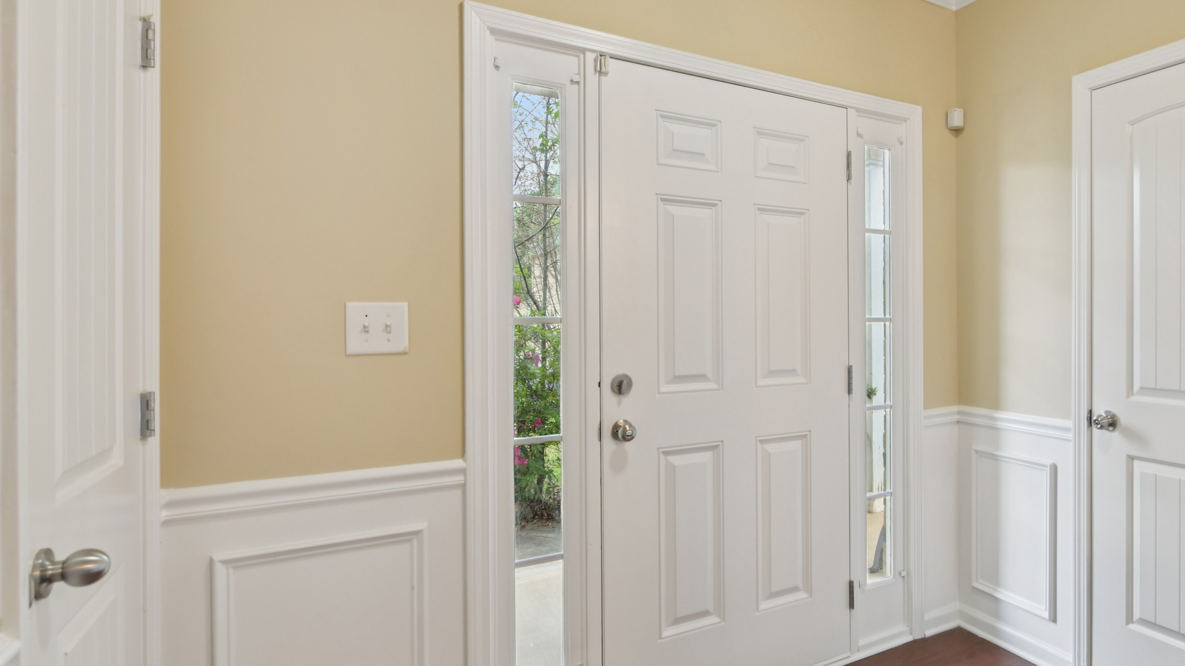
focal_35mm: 21
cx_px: 830
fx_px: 660
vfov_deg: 53.6
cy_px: 321
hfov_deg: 79.8
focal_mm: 14
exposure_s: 1/25
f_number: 8
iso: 400
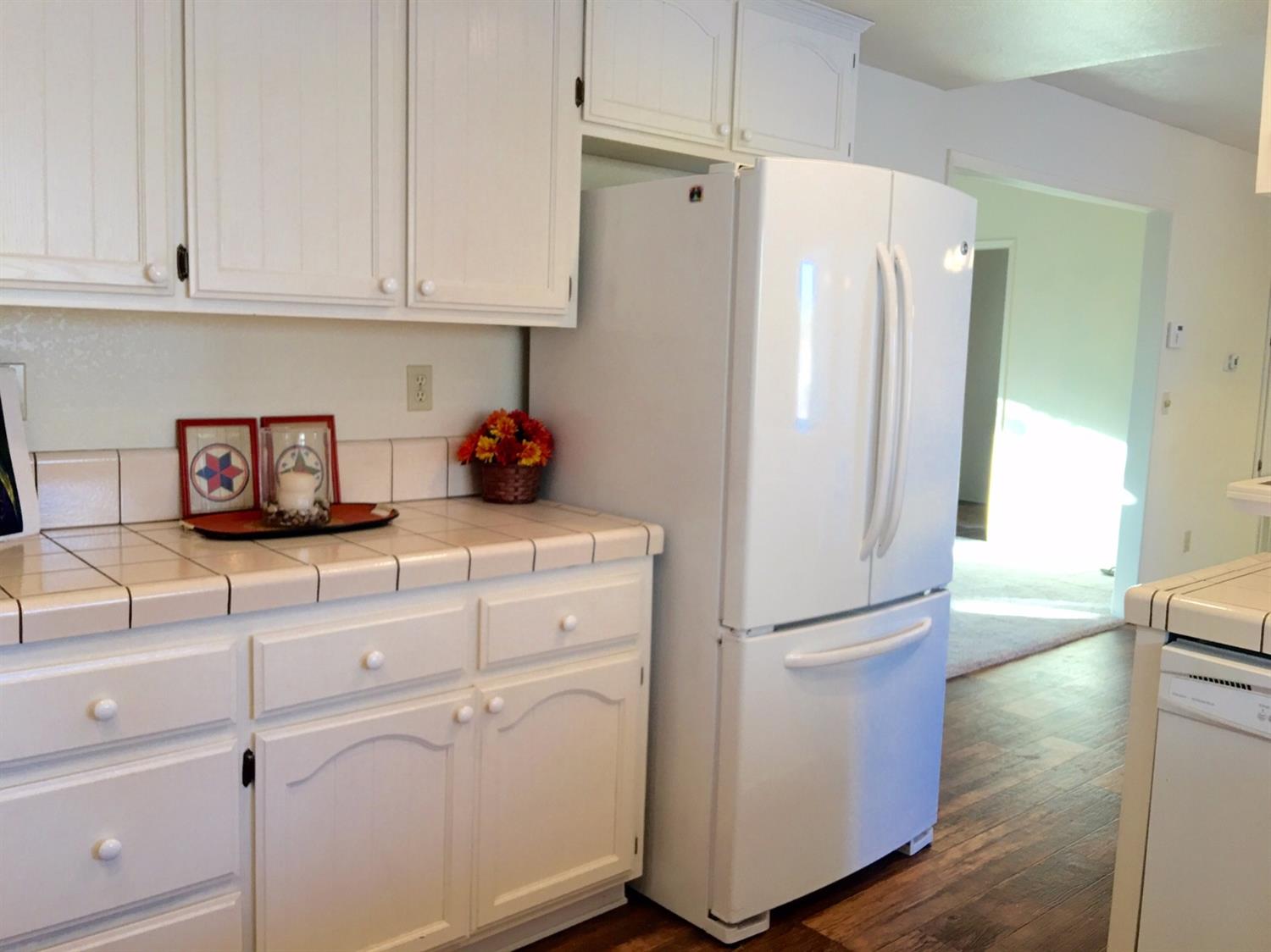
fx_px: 1064
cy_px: 476
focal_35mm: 29
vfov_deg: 48.2
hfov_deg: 61.7
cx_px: 636
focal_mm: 4.15
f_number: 2.2
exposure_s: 1/15
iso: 25
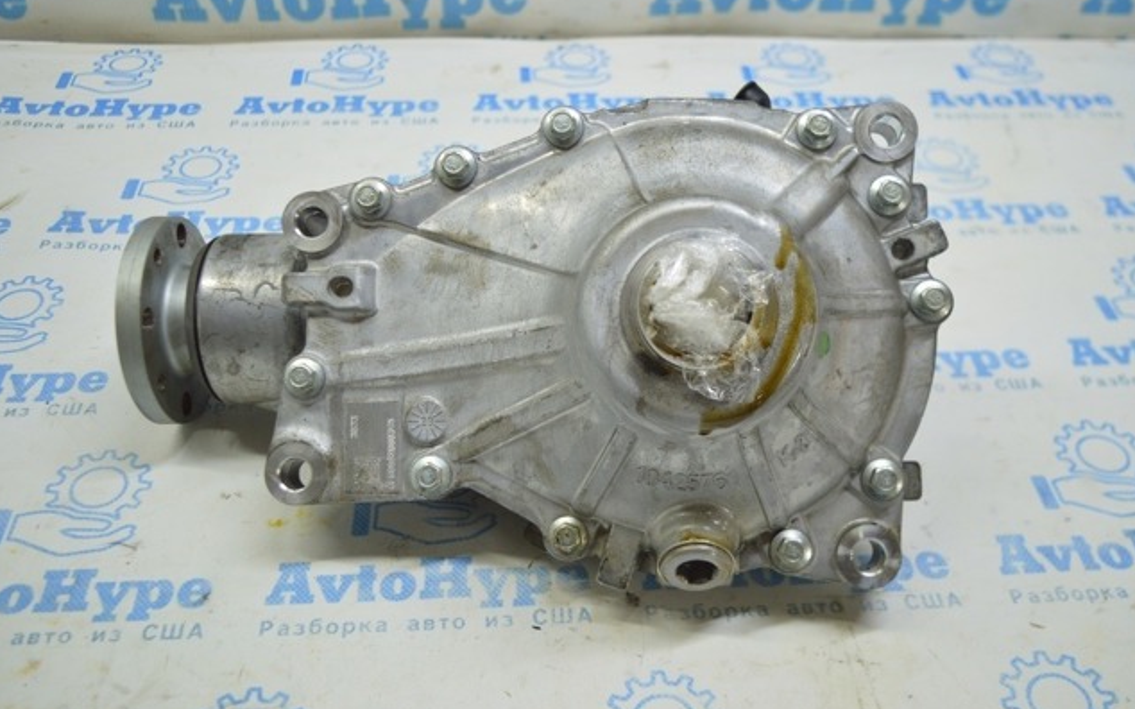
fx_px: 1144
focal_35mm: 37
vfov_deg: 34.4
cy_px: 354
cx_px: 569
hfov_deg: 52.8
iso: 400
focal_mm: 24
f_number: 4
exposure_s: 1/40
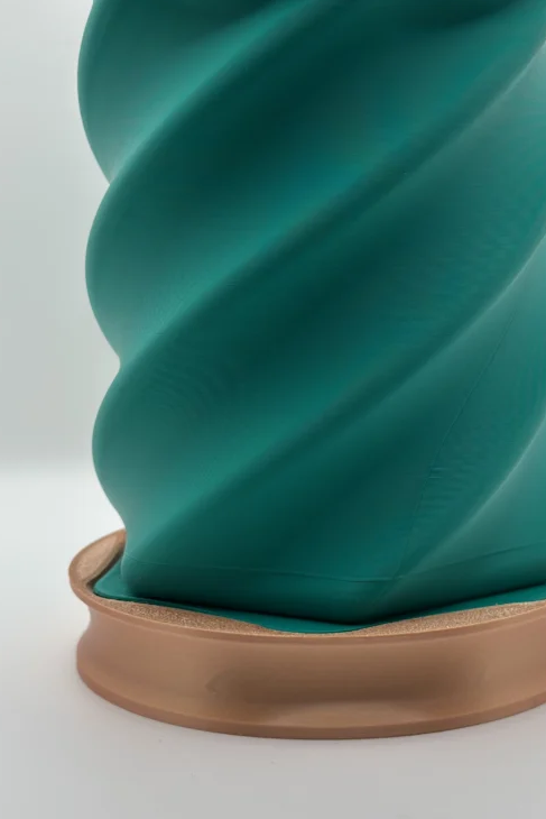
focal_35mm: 70
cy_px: 390
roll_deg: +0.4
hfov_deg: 19.4
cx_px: 343
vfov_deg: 28.8
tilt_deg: -9.1
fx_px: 1592
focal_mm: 6.86
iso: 80
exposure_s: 1/491
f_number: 1.78
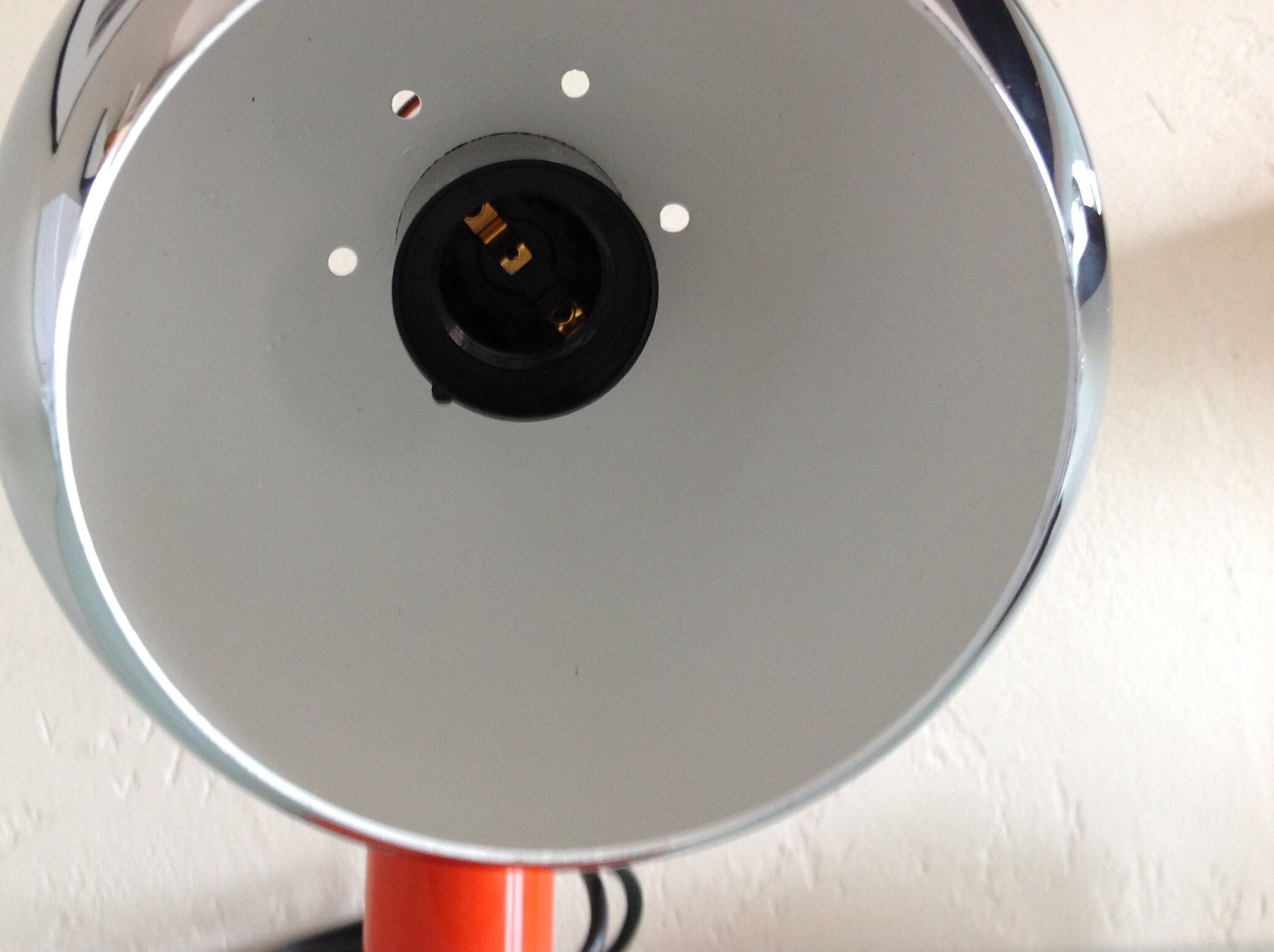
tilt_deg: +7.8
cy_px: 362
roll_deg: -1.6
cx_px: 504
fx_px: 1617
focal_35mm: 44
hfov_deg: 42.8
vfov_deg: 32.7
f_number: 2.4
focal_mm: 4.28
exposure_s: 1/15
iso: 100
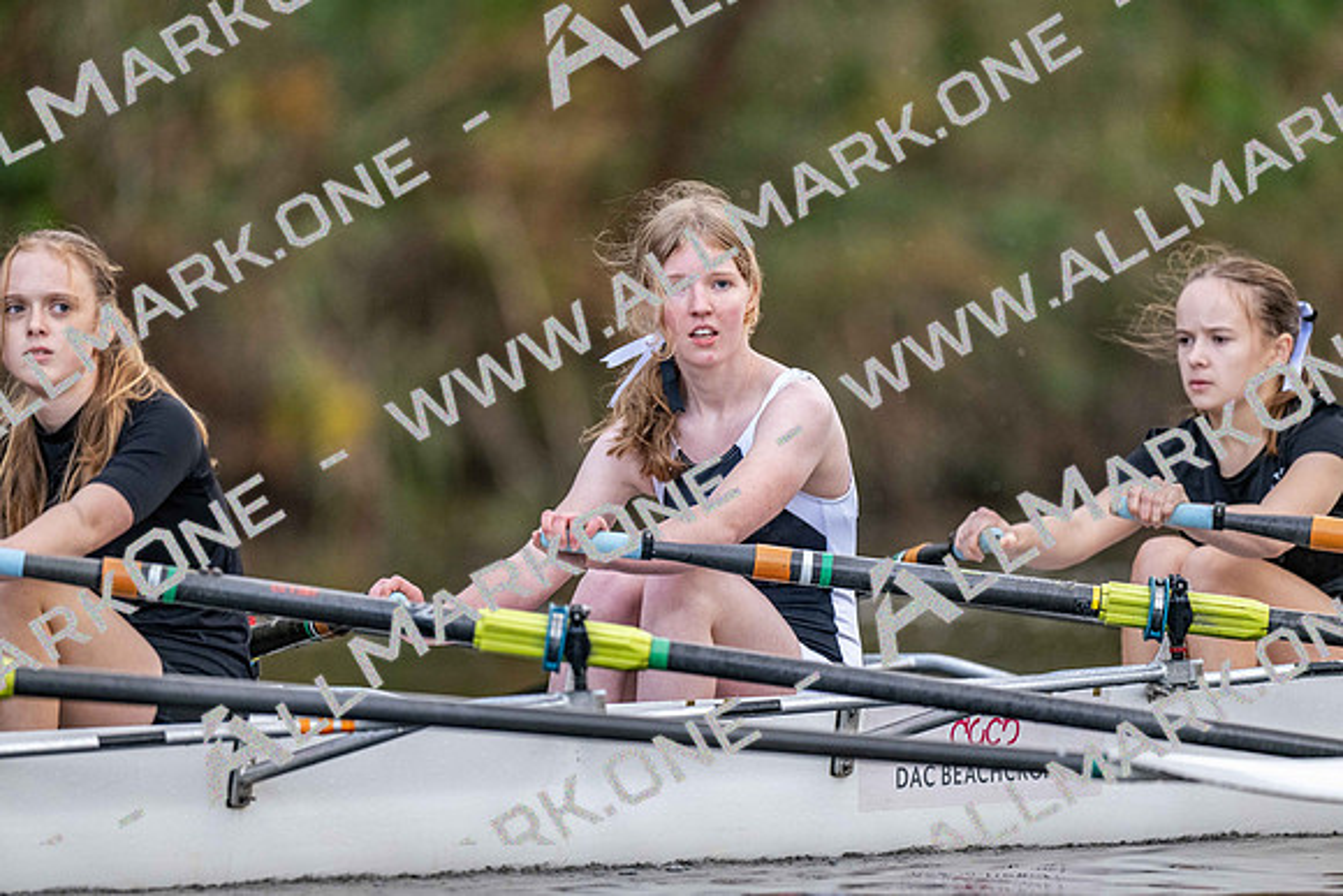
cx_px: 672
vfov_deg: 2.3
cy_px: 448
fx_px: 22388
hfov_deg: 3.4
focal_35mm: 600
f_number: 4
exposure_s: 1/2500
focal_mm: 600
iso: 2500
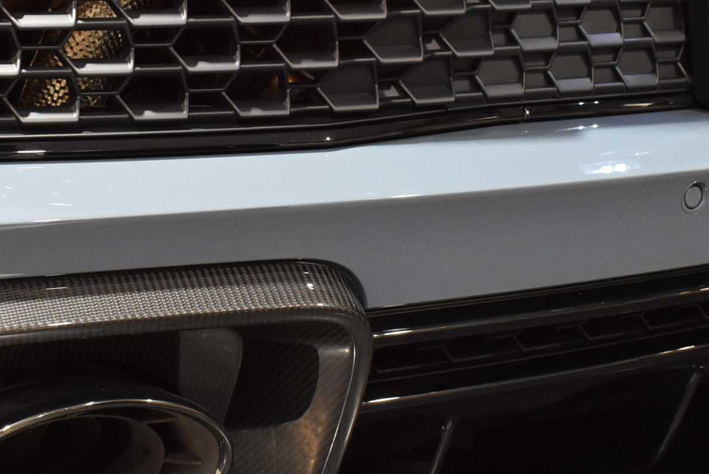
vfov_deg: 17.5
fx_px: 1537
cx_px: 219
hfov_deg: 25.8
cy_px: 251
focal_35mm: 78
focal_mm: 24
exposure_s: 1/40
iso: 2200
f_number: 8
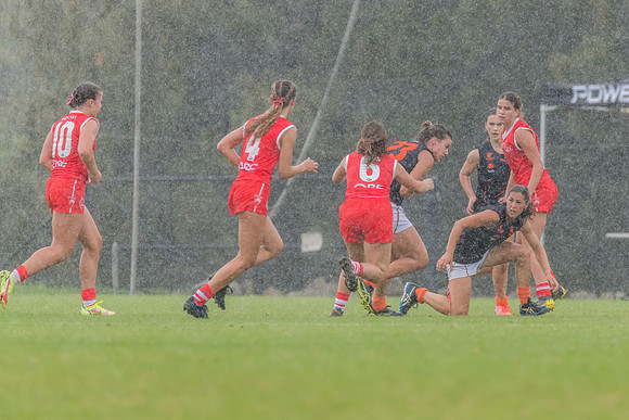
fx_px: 11682
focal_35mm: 668
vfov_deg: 2.1
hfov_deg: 3.1
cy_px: 160
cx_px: 457
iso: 1800
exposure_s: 1/1250
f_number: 6.3
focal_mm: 460
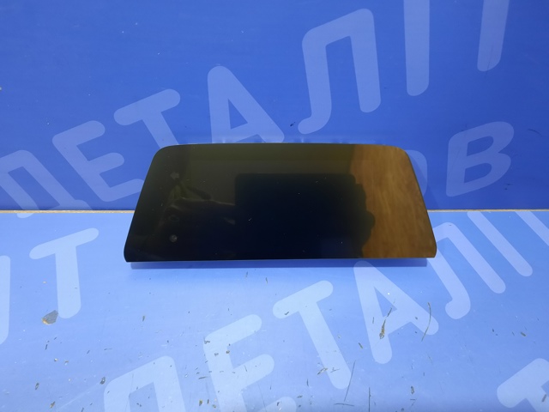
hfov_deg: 69.4
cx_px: 274
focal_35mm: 25
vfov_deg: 54.9
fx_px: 396
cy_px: 206
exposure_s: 1/25
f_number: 2
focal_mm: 4.6
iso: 500
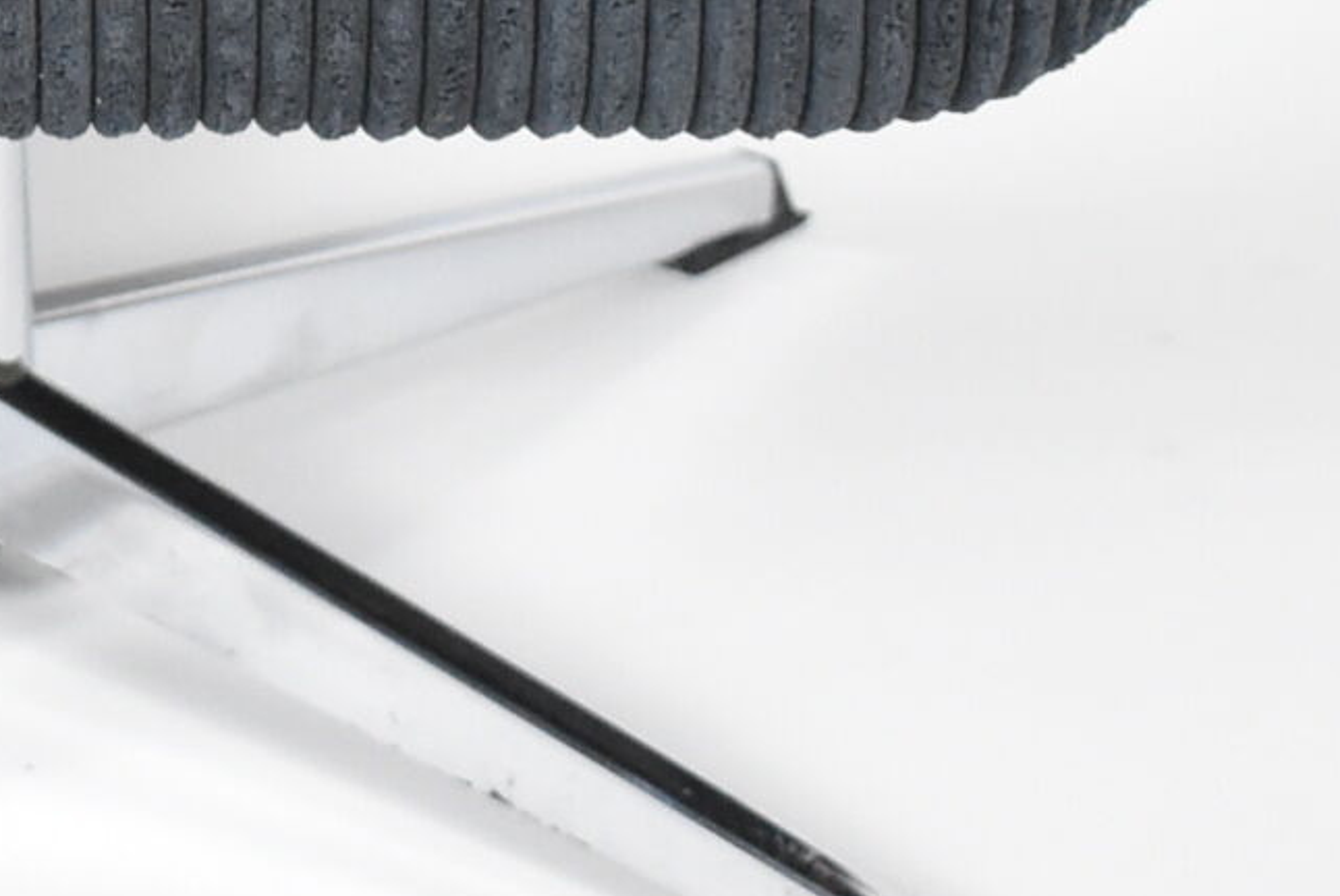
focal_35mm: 215
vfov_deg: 6.3
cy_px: -765
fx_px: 8022
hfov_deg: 9.5
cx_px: -97
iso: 2200
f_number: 4.2
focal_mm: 31
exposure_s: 1/125
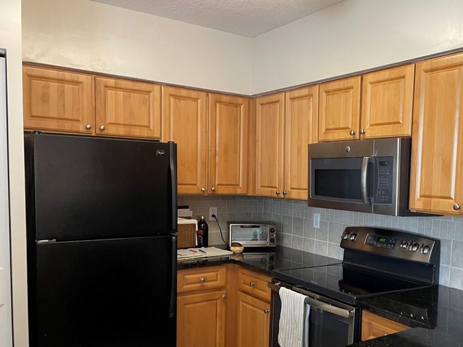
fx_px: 468
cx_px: 301
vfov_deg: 40.3
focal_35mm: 35
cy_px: 223
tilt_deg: -5.2
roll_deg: -0.8
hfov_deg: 51.8
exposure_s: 1/60
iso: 400
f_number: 1.6
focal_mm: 4.2
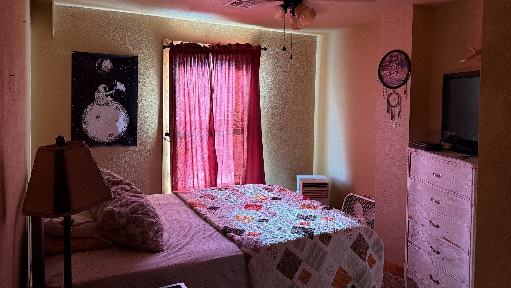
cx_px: 249
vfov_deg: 42.6
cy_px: 111
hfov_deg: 69.8
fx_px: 366
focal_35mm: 27
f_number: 1.78
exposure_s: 1/60
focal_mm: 6.76
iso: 500
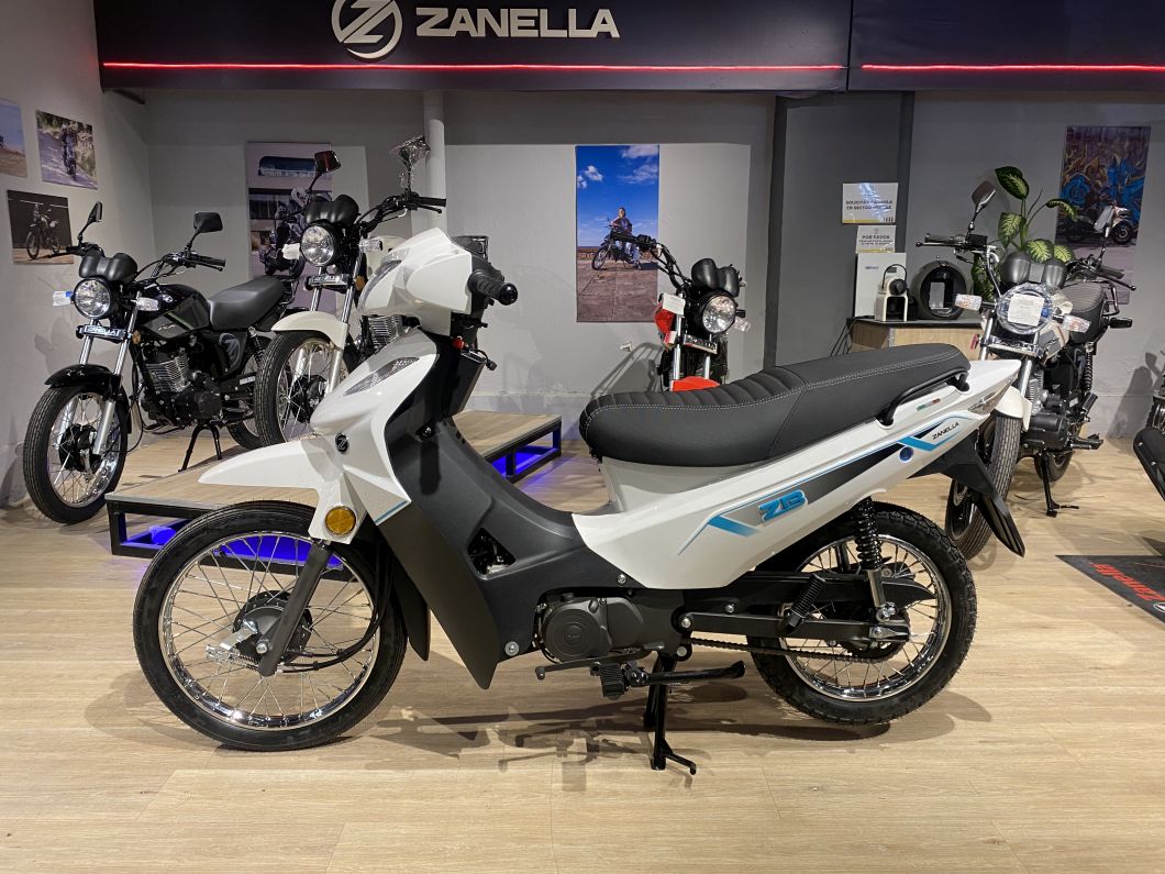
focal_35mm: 26
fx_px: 875
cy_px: 437
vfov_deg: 53.1
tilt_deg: -10.9
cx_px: 582
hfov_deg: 67.3
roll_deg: +0.5
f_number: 1.8
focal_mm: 4.25
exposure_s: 1/50
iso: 100
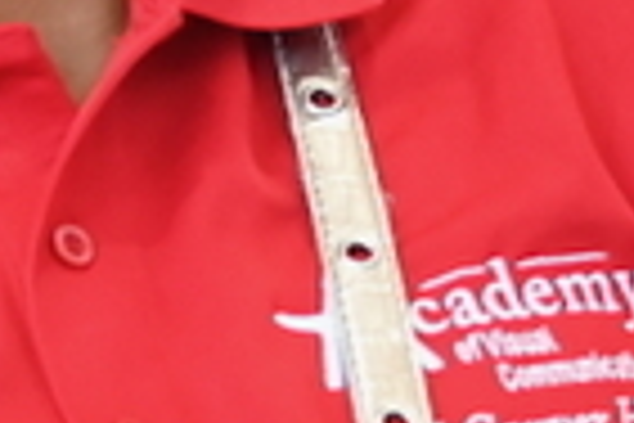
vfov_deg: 4.5
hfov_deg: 6.5
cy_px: 112
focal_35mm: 304
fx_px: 5353
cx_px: -877
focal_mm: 42
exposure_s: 1/125
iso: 1800
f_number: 4
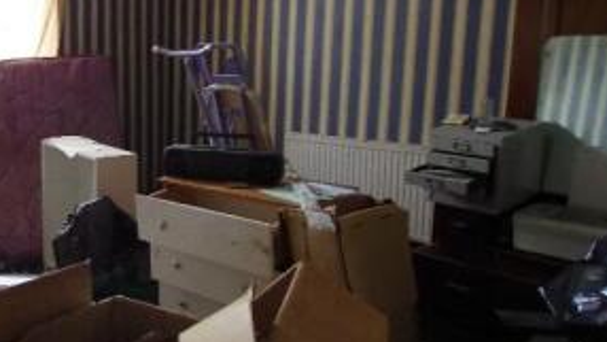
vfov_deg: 32.7
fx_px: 580
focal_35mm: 36
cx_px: 45
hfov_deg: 48.5
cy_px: 136
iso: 3200
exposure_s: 1/25
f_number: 3.5
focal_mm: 10
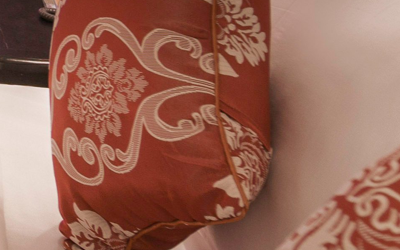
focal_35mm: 90
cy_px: -253
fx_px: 981
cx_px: -564
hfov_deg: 14.6
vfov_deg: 12.7
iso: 200
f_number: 8
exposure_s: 5
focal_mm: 14
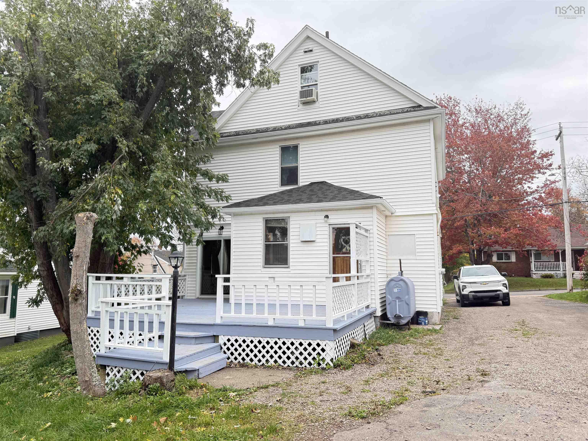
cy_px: 220
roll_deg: -0.8
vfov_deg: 56.8
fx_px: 408
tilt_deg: +6.6
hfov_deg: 71.6
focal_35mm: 24
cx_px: 294
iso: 100
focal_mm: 6.76
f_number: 1.78
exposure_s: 1/788
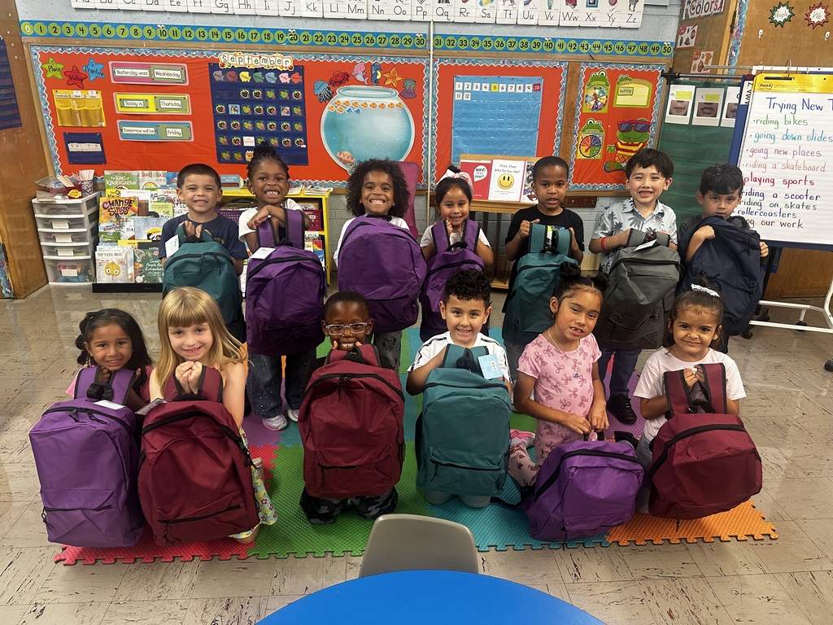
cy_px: 312
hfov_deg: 71.6
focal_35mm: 24
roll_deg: -1.7
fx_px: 578
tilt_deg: -21.2
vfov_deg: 56.8
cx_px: 416
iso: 200
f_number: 1.78
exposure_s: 1/60
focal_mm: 6.86
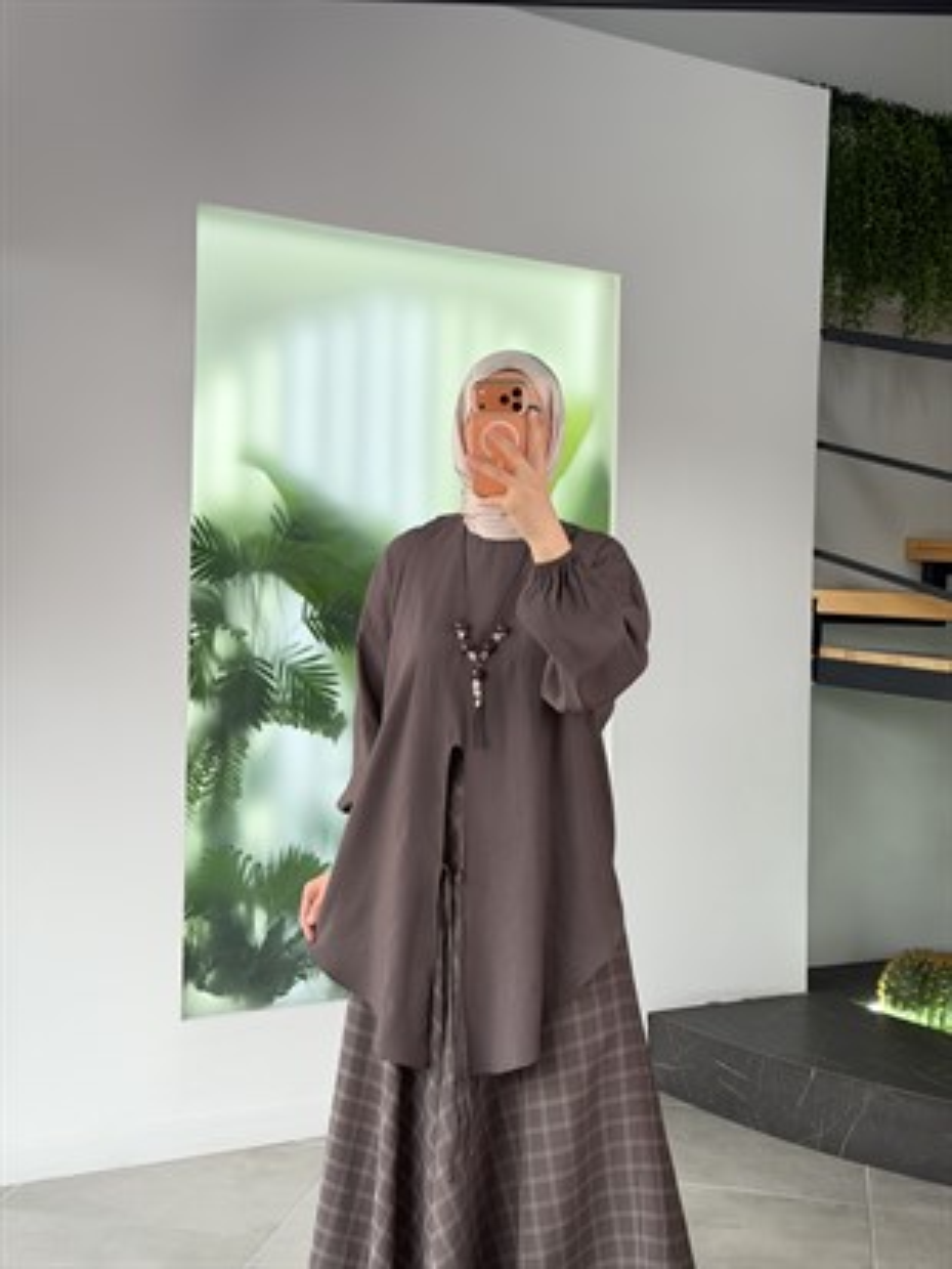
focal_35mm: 48
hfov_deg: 30.3
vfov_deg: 39.6
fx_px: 1759
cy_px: 634
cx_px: 476
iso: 64
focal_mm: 6.76
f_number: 1.78
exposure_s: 1/237
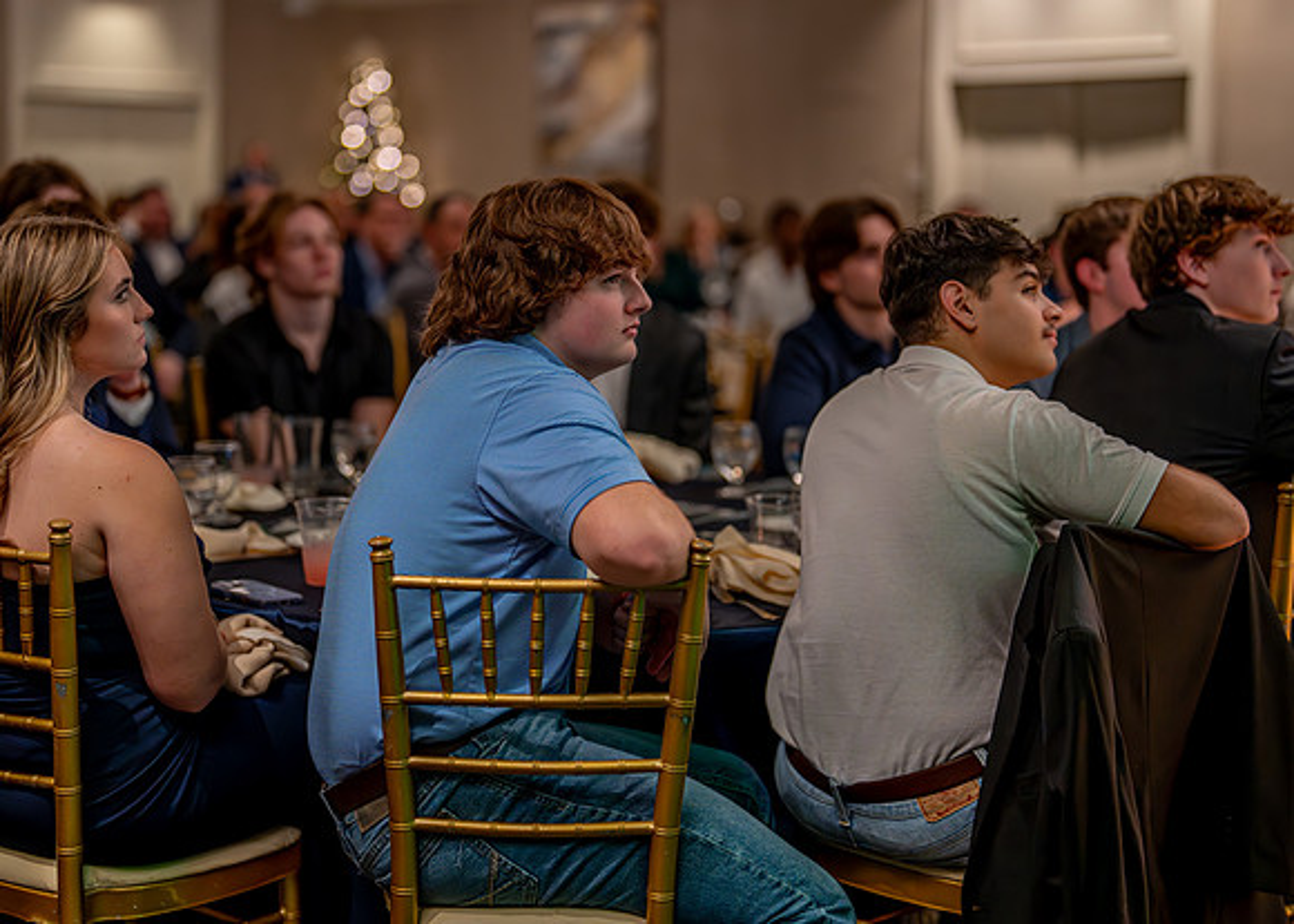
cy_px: 380
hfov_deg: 31.6
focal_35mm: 62
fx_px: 2285
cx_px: 564
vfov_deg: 22.8
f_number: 1.2
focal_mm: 50
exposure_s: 1/400
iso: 1600
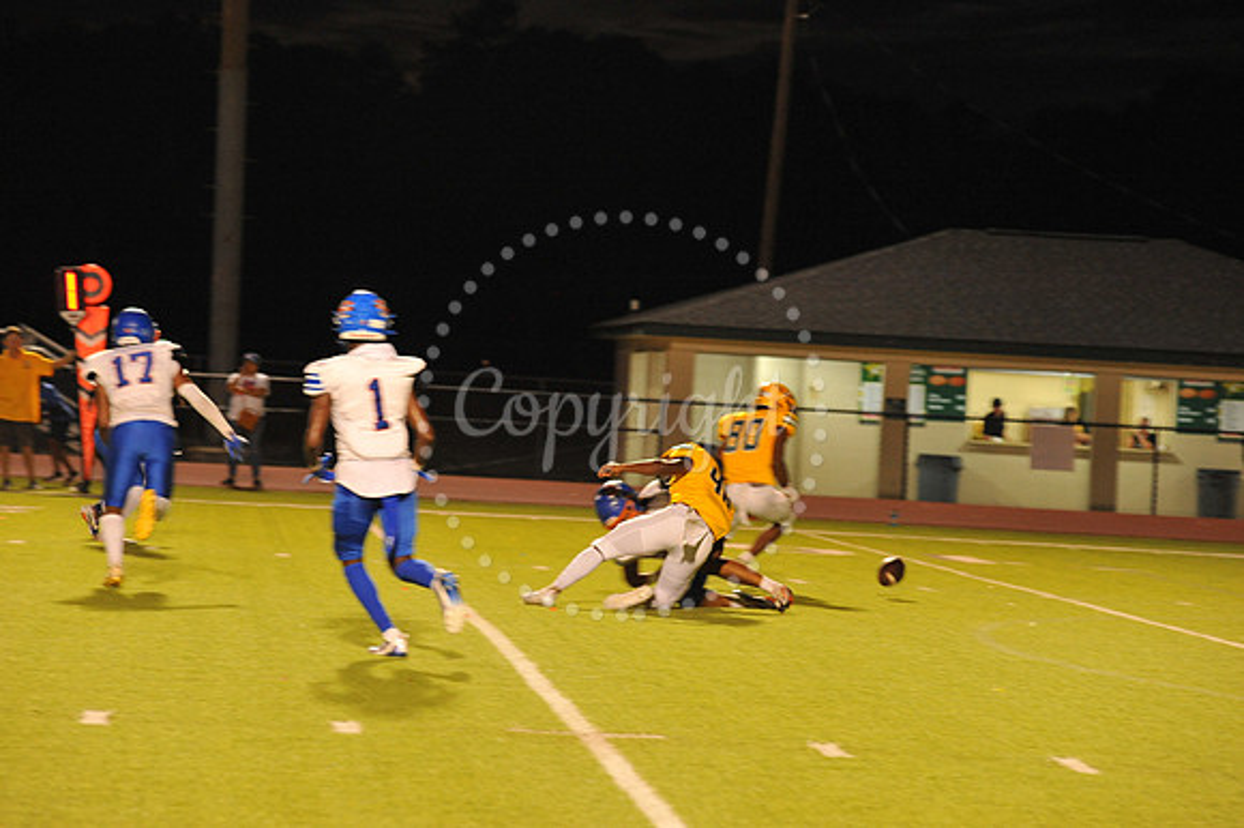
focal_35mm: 145
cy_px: 414
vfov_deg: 9.5
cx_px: 622
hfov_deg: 14.2
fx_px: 5008
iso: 3200
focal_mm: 145
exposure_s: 1/160
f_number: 5
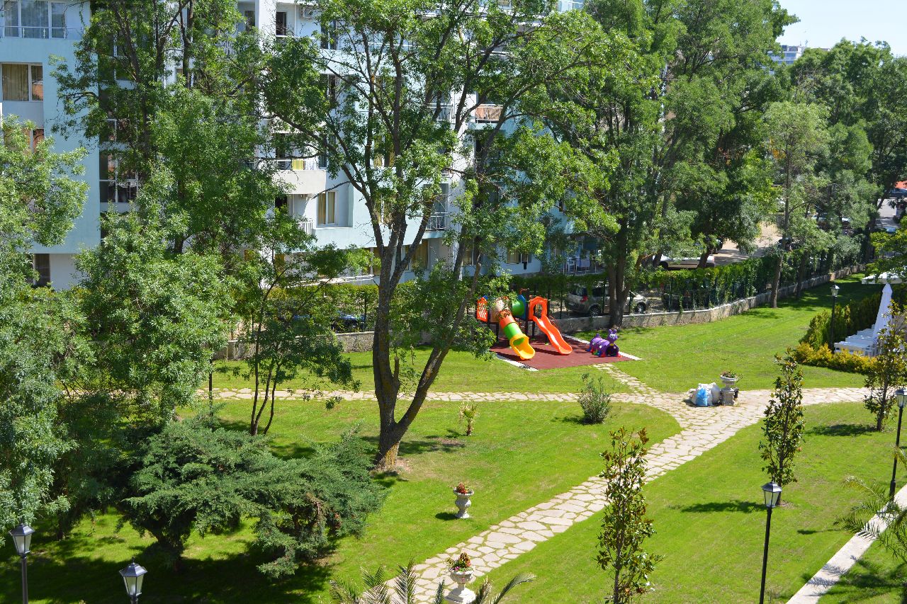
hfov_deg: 42.3
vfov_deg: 28.9
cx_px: 454
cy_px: 302
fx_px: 1171
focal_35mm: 46
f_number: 8
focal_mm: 31
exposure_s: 1/250
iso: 125
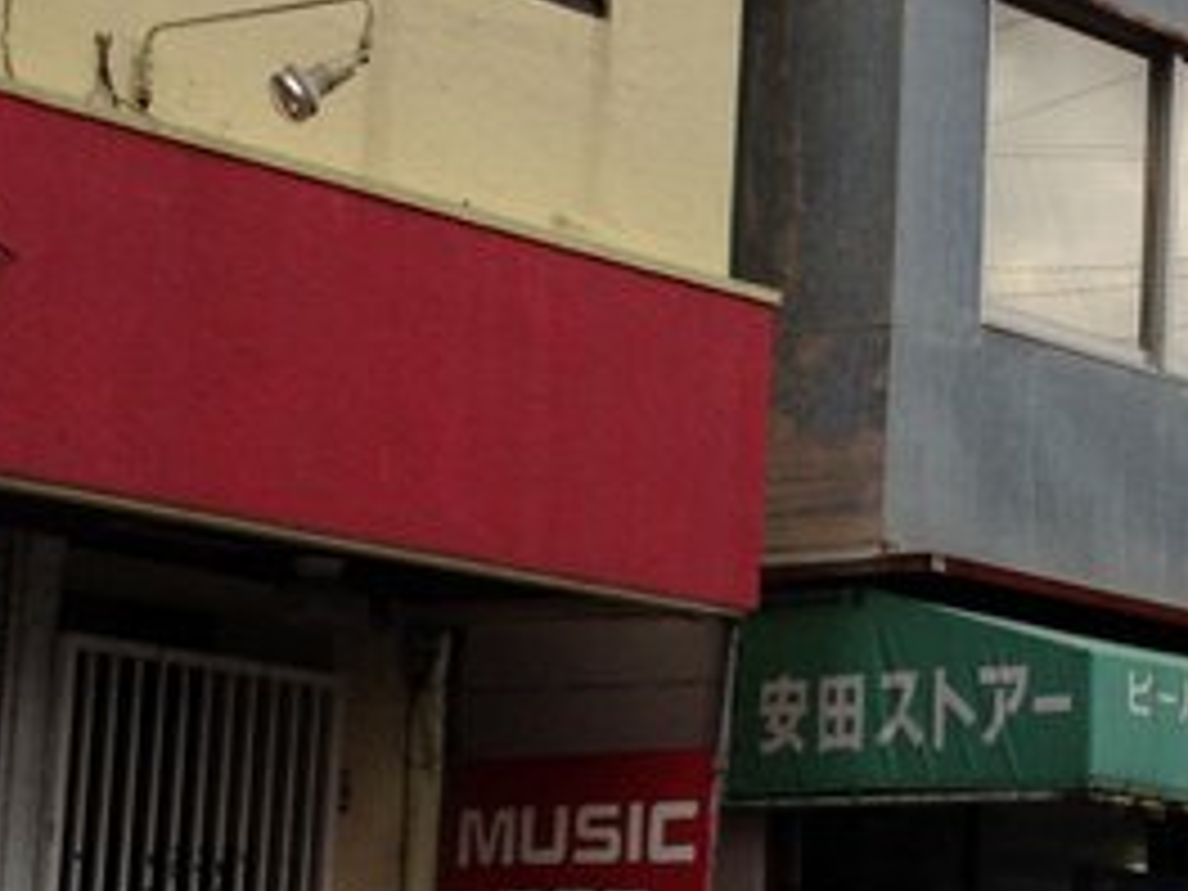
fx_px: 4667
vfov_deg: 10.9
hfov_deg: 14.3
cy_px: 482
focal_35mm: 136
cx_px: 1089
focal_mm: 4.28
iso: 50
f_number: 2.4
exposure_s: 1/305
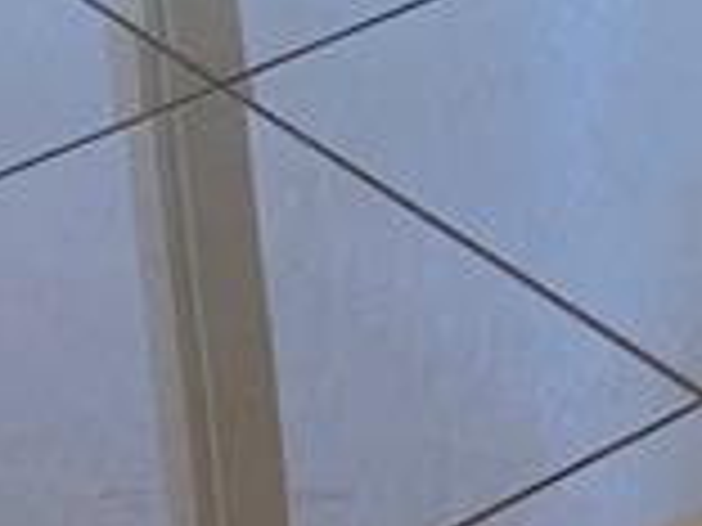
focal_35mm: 200
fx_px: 4056
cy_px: -764
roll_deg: +1.3
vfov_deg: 7.0
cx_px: 1440
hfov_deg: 9.2
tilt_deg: -19.0
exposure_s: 1/121
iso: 25
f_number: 1.8
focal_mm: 4.25
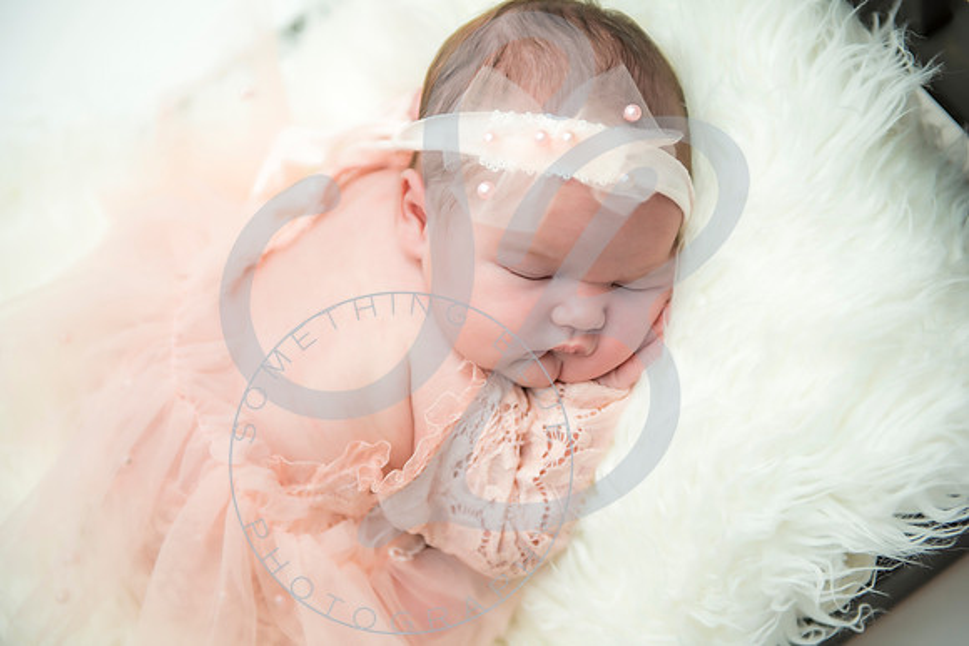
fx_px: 1885
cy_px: 323
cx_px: 484
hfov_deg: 28.8
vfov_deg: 19.5
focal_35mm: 70
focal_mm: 70
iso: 200
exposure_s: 1/125
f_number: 2.8
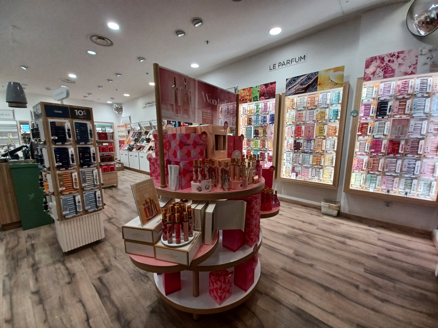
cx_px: 219
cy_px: 164
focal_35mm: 13
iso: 125
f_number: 2.2
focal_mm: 1.42
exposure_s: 1/100
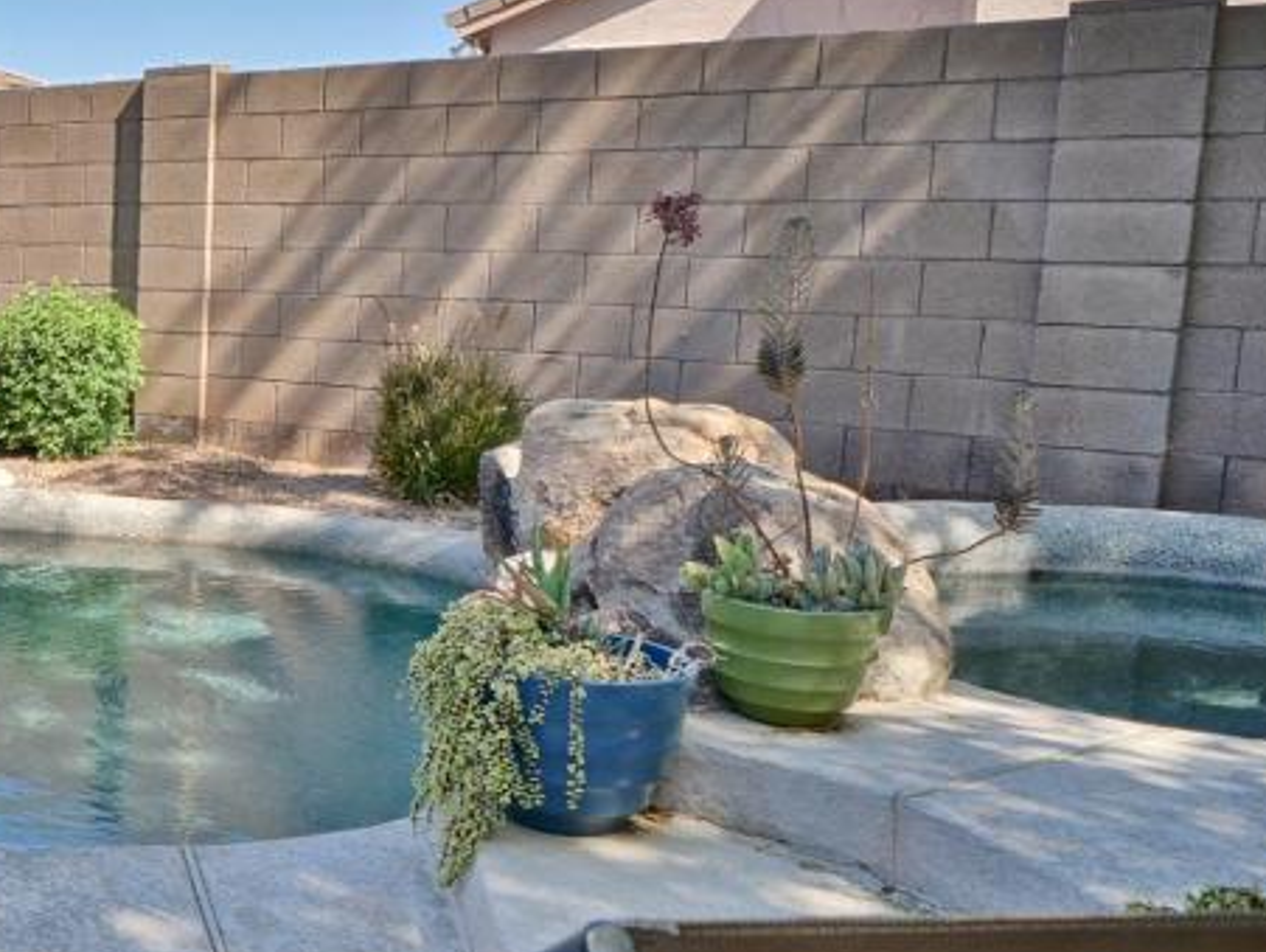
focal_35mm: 59
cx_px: -260
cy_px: 500
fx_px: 2160
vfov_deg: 24.8
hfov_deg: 28.4
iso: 100
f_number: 6.3
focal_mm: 16
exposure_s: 1/320
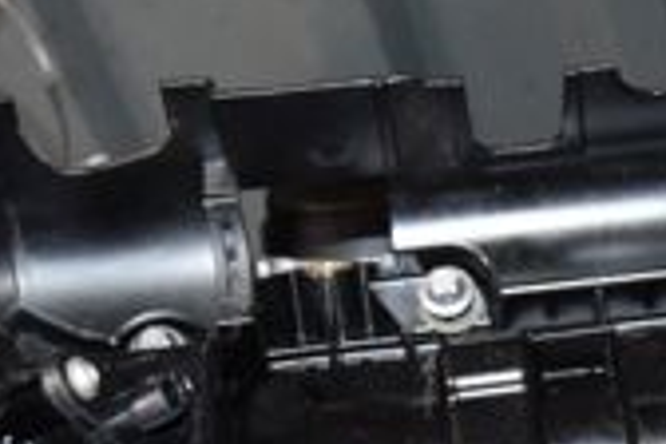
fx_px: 2644
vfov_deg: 9.5
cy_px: 440
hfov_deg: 14.0
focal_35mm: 143
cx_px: 749
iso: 1600
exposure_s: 1/60
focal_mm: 25
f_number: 5.6
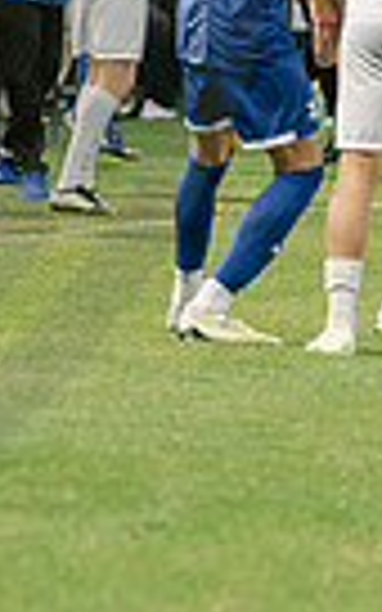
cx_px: -512
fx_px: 13026
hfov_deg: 1.7
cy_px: -169
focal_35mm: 782
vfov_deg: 2.7
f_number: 2.8
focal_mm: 180
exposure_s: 1/250
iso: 1600
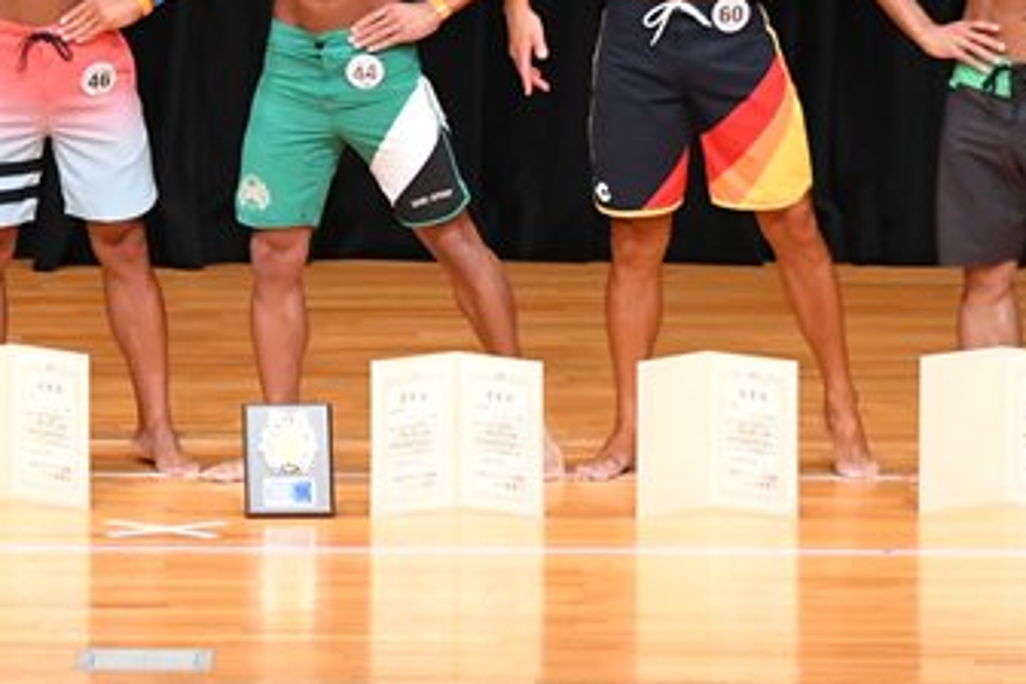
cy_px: 73
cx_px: 227
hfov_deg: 5.3
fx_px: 11029
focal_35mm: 387
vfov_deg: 3.6
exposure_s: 1/400
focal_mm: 112
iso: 4000
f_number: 5.6
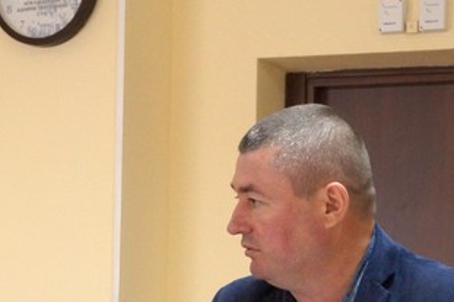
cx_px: 248
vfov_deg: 11.4
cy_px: 325
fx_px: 1489
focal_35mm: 118
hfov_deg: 17.3
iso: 3200
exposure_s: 1/80
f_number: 5
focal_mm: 35
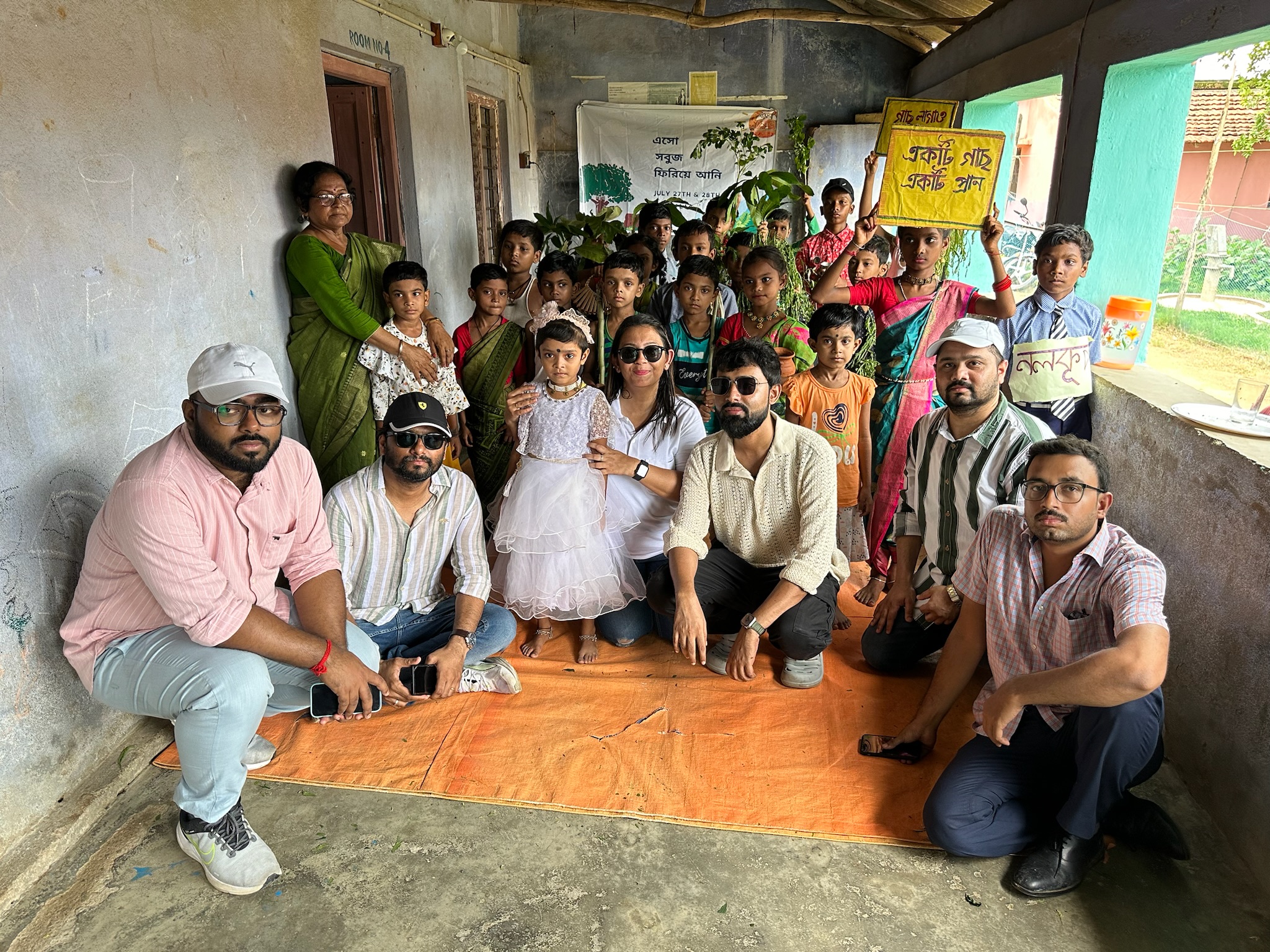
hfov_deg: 71.6
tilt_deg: -18.4
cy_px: 476
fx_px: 881
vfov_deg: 56.8
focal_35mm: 24
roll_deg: +0.0
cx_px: 635
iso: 160
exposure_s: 1/121
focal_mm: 6.86
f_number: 1.78
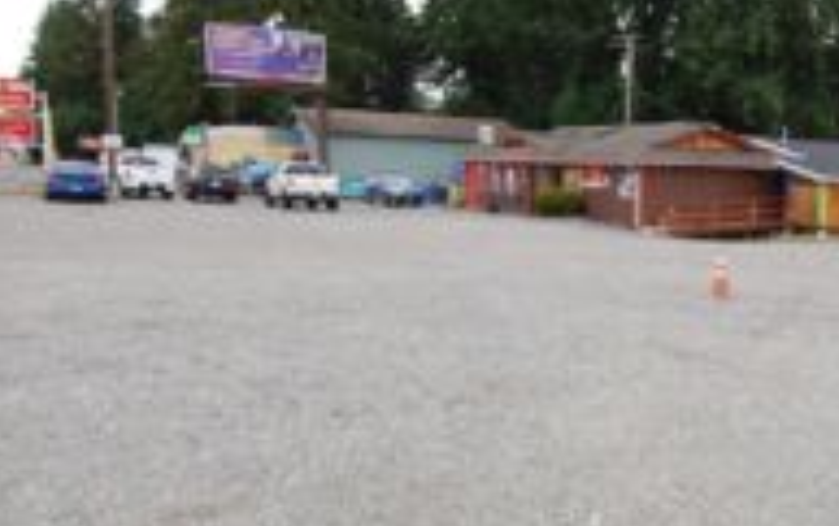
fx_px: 870
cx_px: 709
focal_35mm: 38
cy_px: 291
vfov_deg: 33.6
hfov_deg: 47.7
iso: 200
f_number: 5.6
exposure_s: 1/125
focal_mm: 12
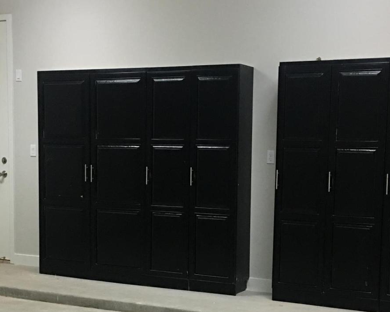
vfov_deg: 23.6
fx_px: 739
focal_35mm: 64
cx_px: 196
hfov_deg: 29.6
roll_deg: -1.5
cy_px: 229
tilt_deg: -4.1
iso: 125
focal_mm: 4.15
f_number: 2.2
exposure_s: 1/17
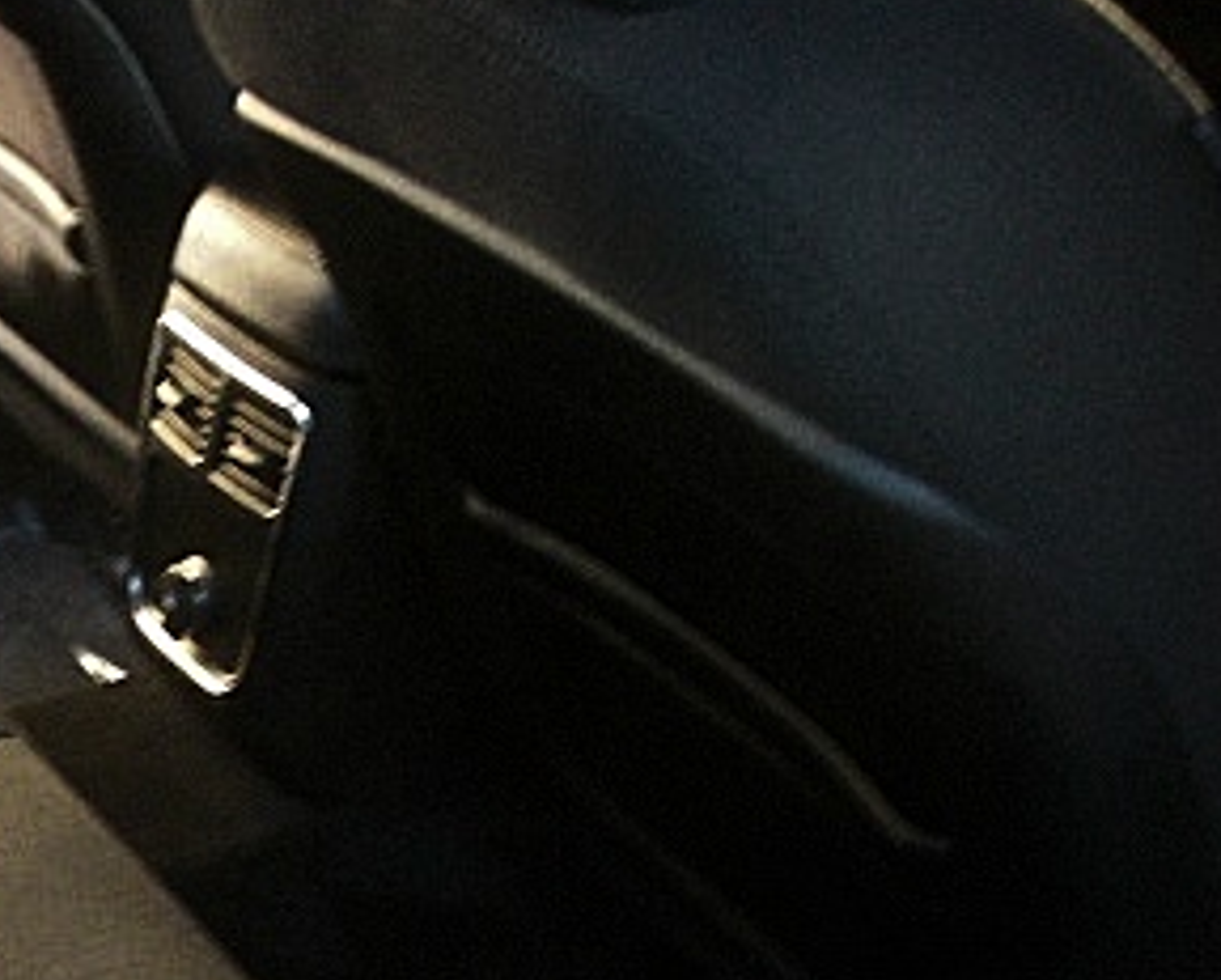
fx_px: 2822
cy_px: 959
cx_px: -131
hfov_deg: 22.9
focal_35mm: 78
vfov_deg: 19.2
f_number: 2.8
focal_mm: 6.3
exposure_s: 1/60
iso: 800
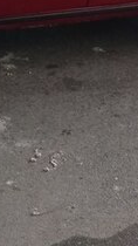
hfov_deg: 16.6
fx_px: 469
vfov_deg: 26.9
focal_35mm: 72
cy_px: -26
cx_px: 18
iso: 301
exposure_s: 1/100
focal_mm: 3.57
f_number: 2
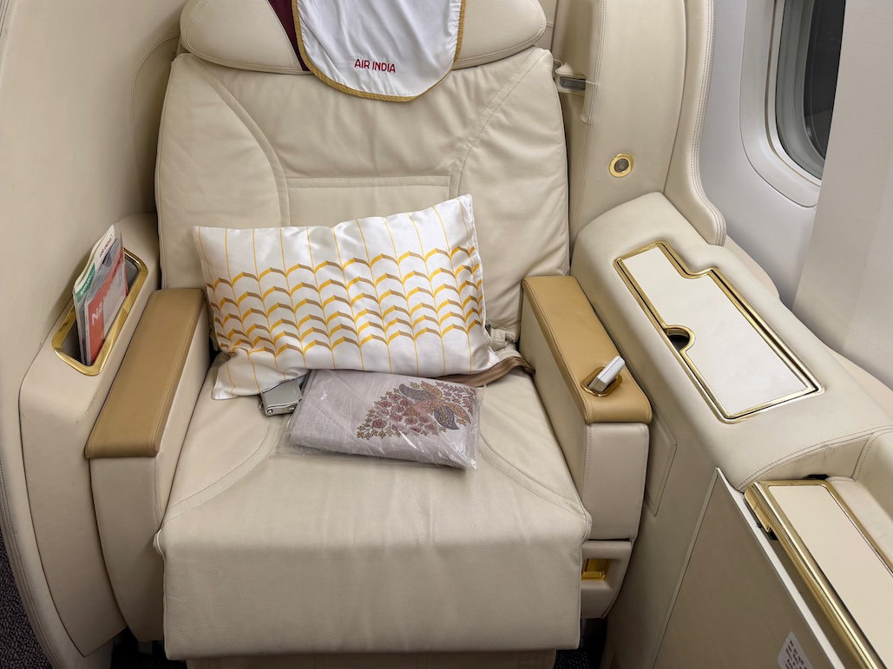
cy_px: 280
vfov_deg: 49.5
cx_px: 379
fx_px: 722
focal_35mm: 28
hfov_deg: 63.1
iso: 160
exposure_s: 1/95
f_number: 1.78
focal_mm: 6.76
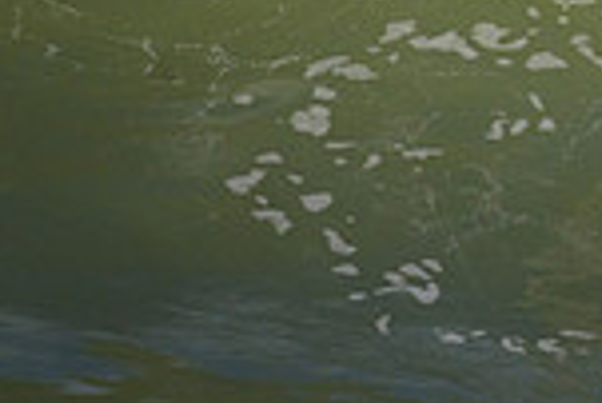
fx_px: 51436
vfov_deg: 0.4
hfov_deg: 0.7
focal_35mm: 3073
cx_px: 1104
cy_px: -142
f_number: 11
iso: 1100
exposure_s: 1/2000
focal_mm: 800
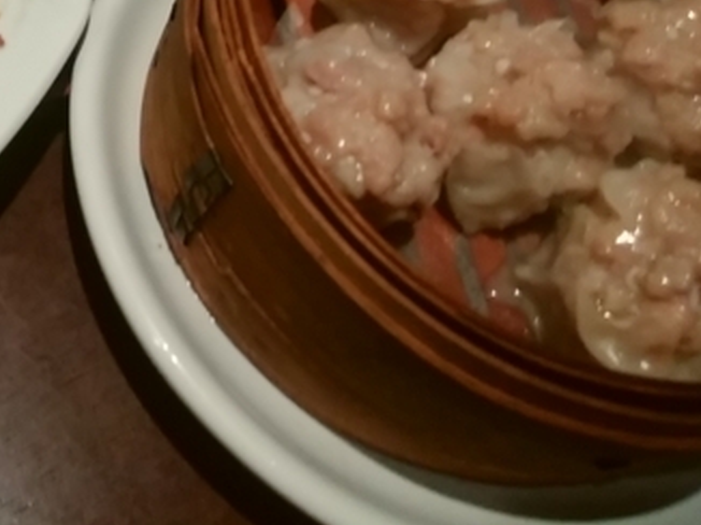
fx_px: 1093
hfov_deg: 31.4
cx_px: -77
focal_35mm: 54
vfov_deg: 24.4
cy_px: -110
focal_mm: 3
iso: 160
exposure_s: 1/25
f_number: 2
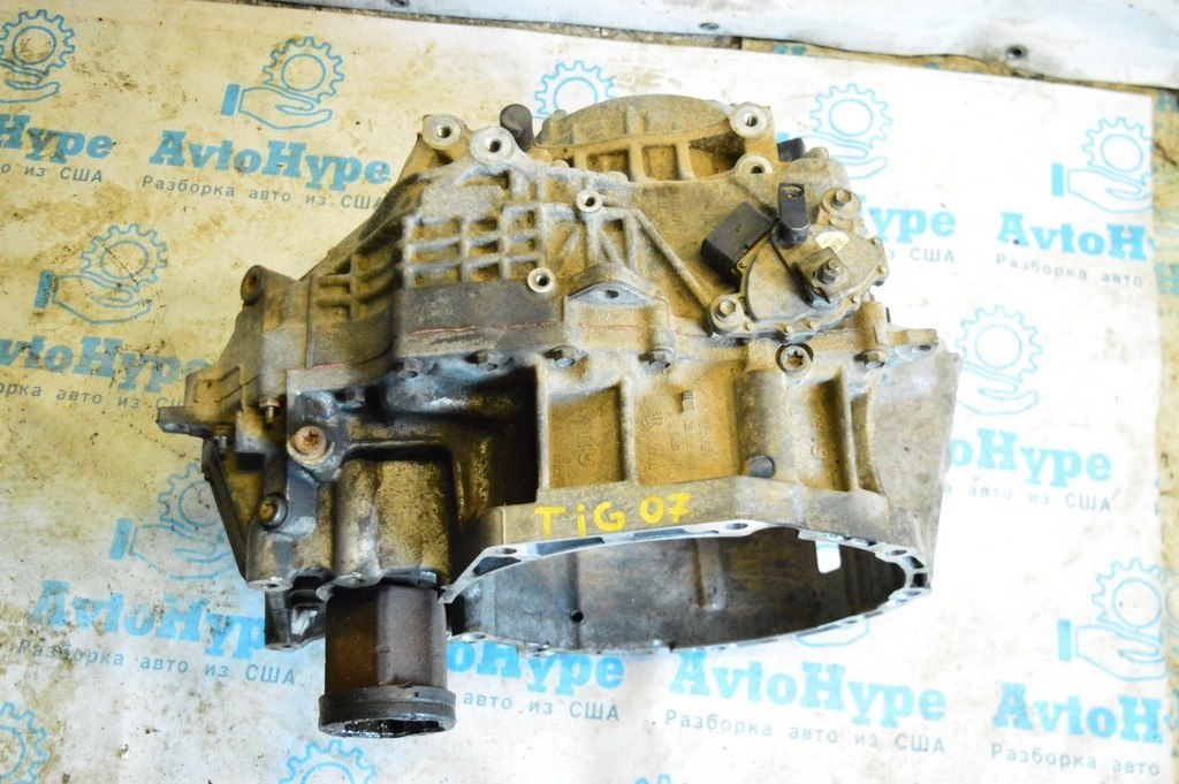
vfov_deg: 31.8
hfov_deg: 46.4
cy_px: 392
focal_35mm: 42
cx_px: 590
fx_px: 1374
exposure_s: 1/250
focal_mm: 28
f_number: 4.2
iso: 6400
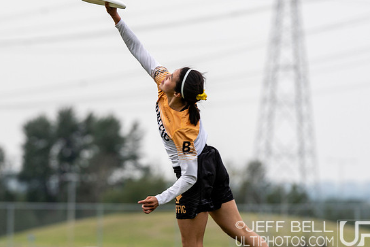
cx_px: 138
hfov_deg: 4.2
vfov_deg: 2.8
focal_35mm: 491
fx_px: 5047
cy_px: 97
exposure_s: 1/1600
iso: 200
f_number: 4
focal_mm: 200
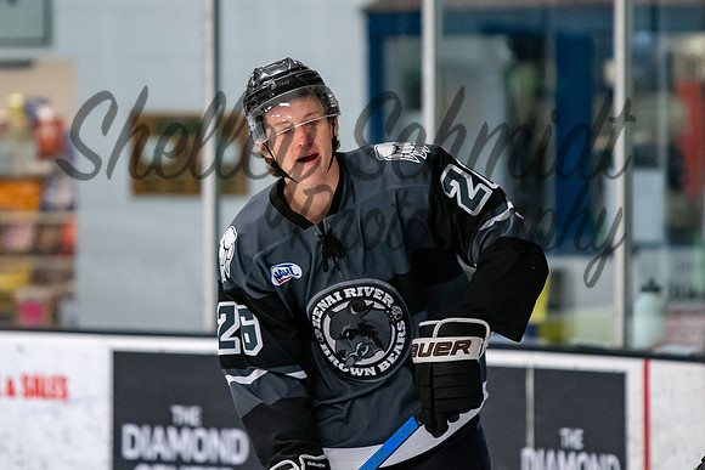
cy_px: 167
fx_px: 7816
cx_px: 283
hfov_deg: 5.2
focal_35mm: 399
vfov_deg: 3.4
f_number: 2.8
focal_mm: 200
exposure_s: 1/800
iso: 2000
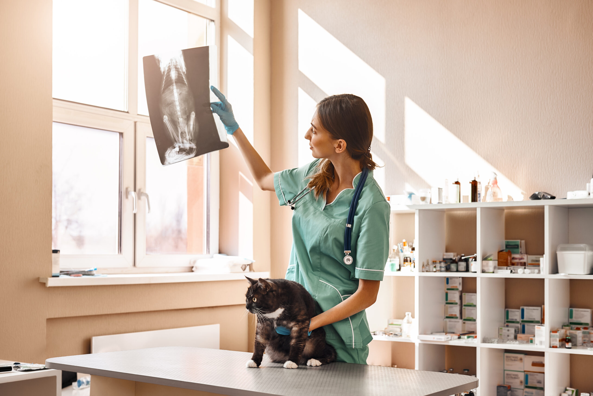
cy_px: 198
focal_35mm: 48
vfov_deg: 28.1
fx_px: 791
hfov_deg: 41.1
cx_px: 296
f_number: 4
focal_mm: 48
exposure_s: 1/160
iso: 250
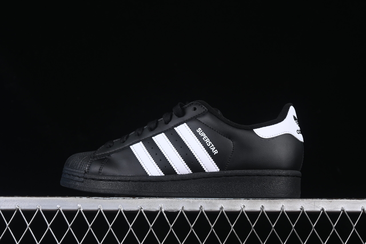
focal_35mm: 75
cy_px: 122
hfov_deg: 27.0
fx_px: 762
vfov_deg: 18.2
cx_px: 183
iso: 160
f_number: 6.3
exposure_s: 1/60
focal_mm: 50
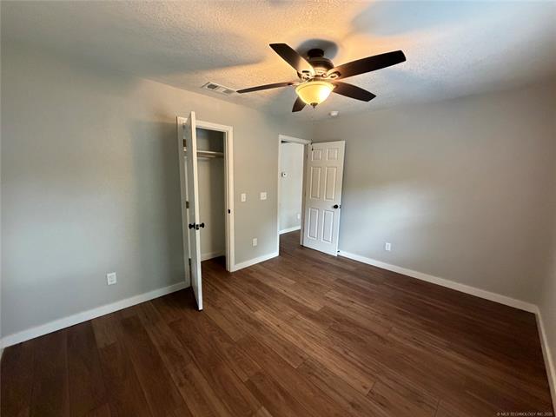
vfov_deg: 85.7
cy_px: 208
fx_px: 225
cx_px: 278
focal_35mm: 14
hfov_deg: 102.1
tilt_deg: -8.1
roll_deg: -0.6
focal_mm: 2.22
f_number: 2.2
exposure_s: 1/60
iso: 640
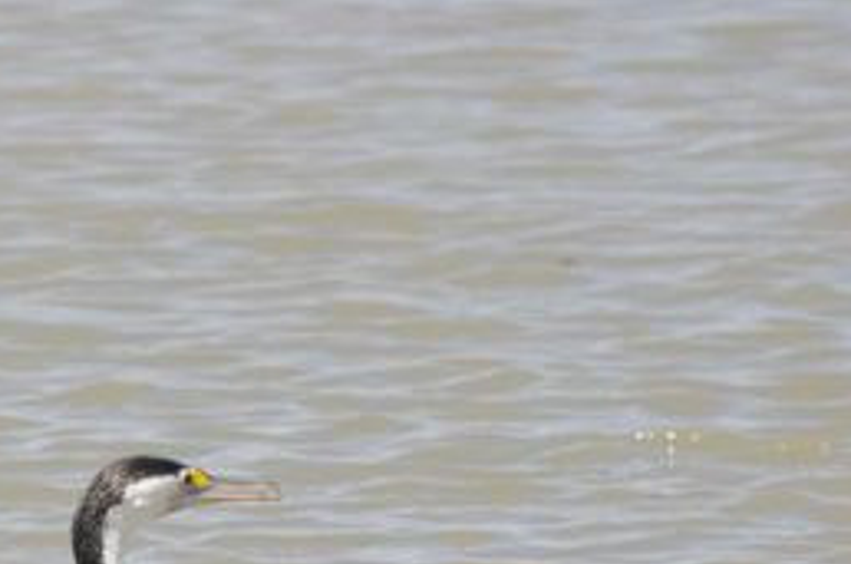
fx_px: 26379
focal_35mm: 1118
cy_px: 483
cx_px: 175
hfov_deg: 1.8
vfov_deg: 1.2
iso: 800
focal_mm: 300
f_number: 7.1
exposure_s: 1/3200
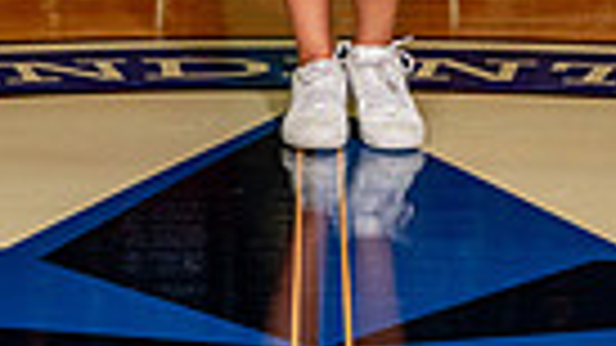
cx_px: 378
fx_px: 3086
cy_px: -638
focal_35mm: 189
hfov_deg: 11.4
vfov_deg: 6.0
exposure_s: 1/320
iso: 800
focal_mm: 55
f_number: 7.1
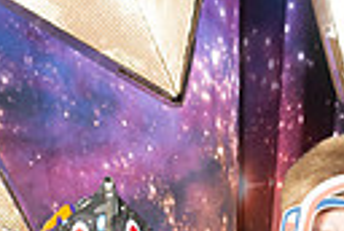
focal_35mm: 190
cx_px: 355
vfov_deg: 7.0
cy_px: 474
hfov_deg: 10.7
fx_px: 1820
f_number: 9
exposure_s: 1/125
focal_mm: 42
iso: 320
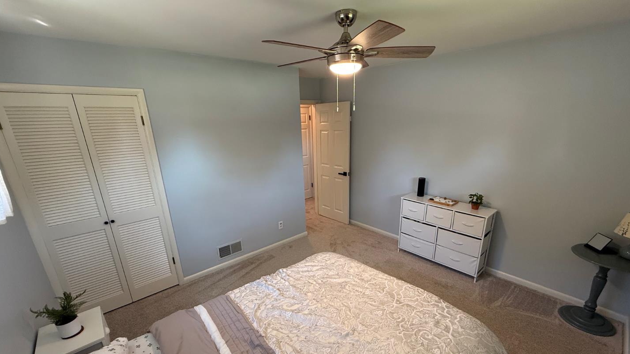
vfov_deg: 66.7
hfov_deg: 99.4
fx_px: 267
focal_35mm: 16
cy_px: 205
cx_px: 324
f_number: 2.2
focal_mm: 2.22
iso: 250
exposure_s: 1/120
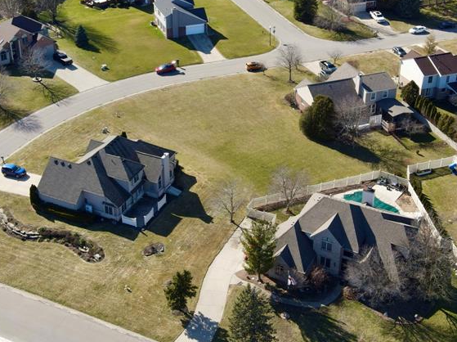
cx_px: 158
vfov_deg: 32.6
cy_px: 119
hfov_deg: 42.5
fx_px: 580
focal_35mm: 44
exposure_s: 1/350
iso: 100
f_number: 2.8
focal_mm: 4.5
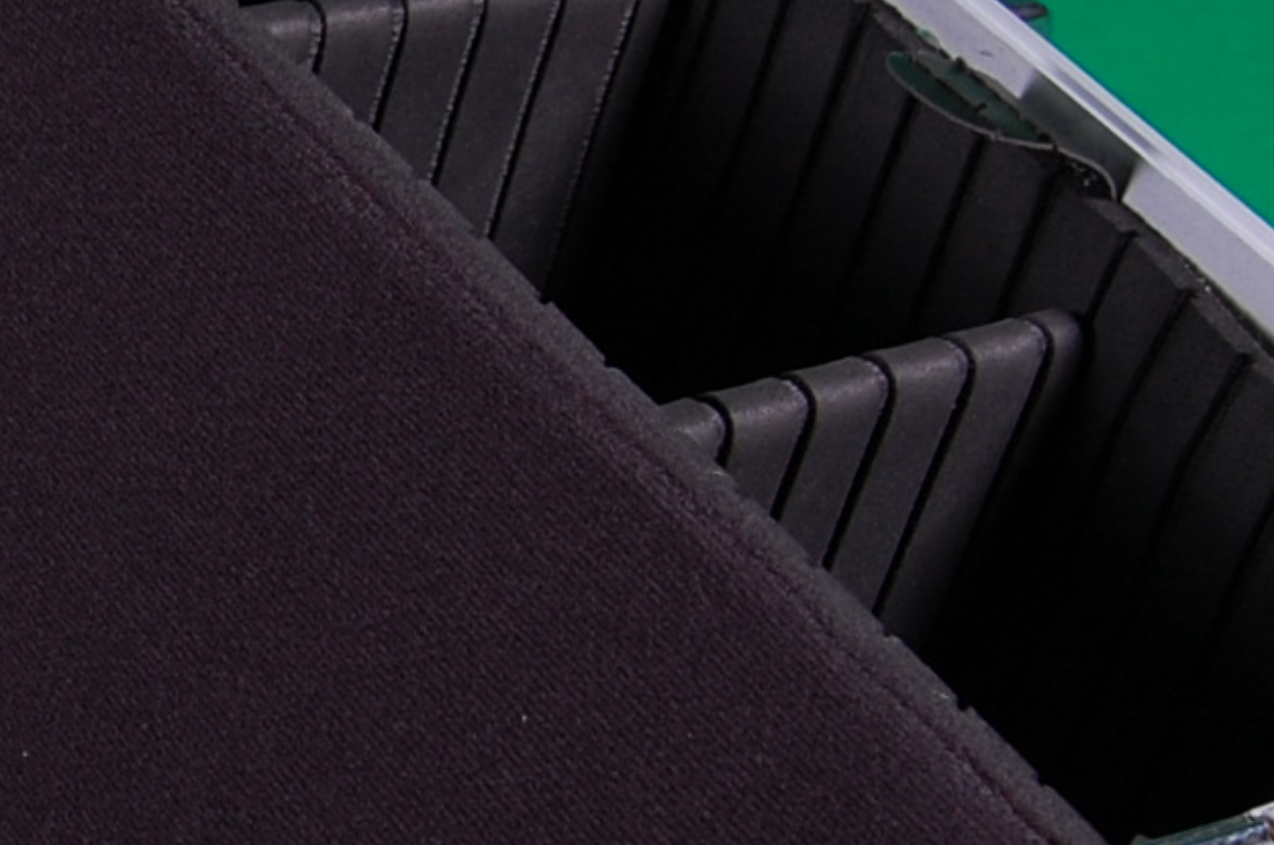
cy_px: 759
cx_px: -662
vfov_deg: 10.9
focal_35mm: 125
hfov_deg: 15.2
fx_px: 4410
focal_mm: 23
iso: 200
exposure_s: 1/125
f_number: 8
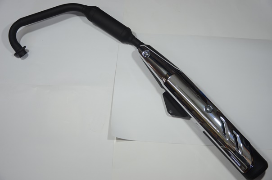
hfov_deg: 39.0
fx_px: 385
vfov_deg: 26.4
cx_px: 136
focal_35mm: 51
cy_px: 90
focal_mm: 34
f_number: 4.5
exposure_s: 1/40
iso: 320
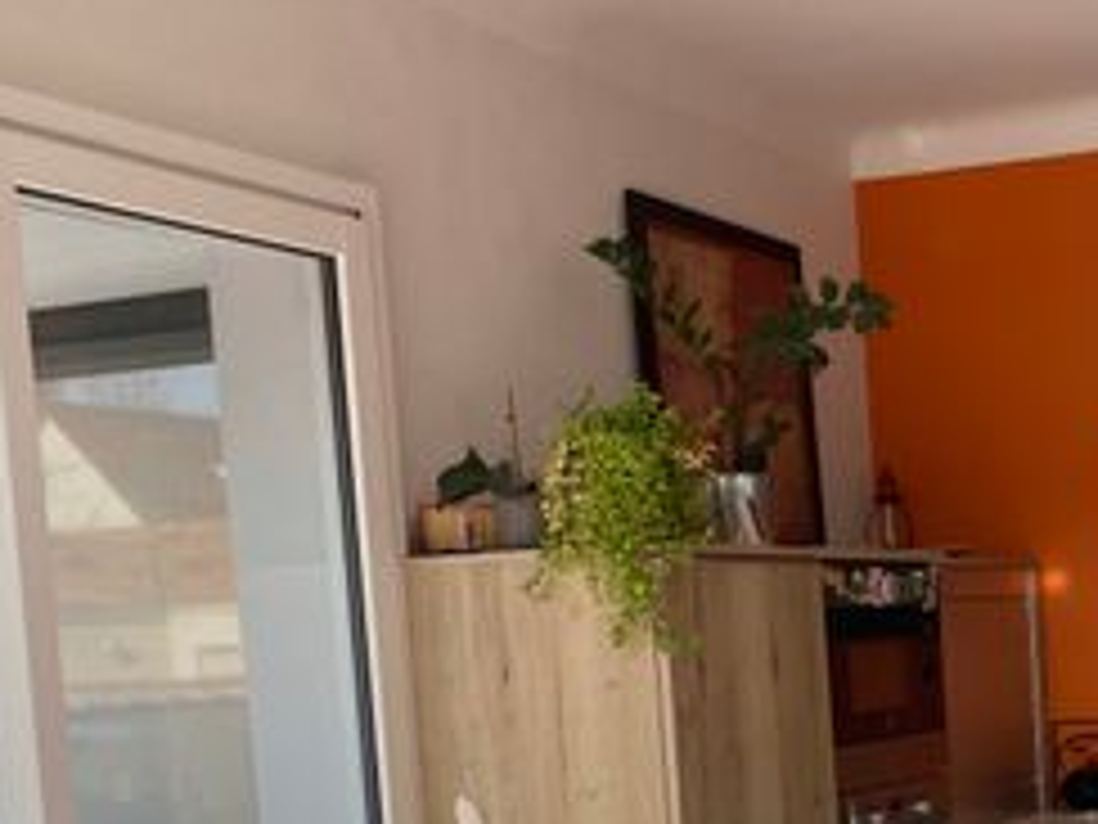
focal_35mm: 64
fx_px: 2030
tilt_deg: -6.3
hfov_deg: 28.3
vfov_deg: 22.0
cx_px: 1120
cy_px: 842
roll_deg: +2.5
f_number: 1.8
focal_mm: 4.25
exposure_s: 1/431
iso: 32
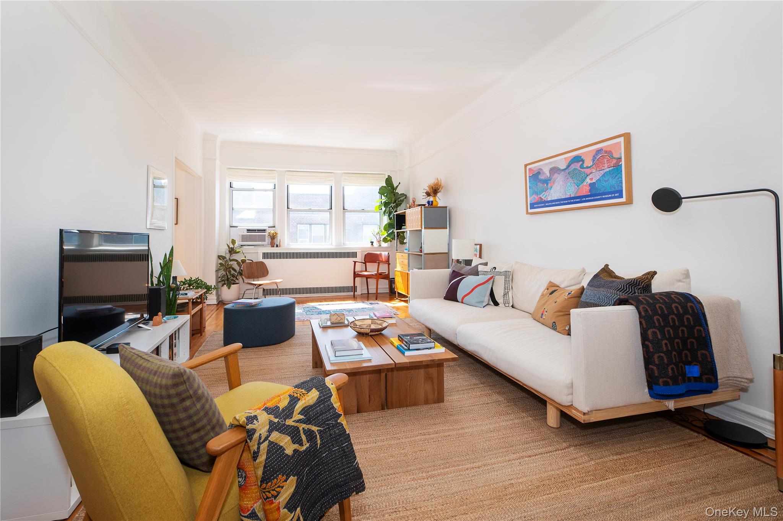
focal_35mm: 16
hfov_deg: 96.8
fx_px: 348
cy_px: 260
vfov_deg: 73.7
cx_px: 392
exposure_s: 1/125
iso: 320
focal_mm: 16
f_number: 8
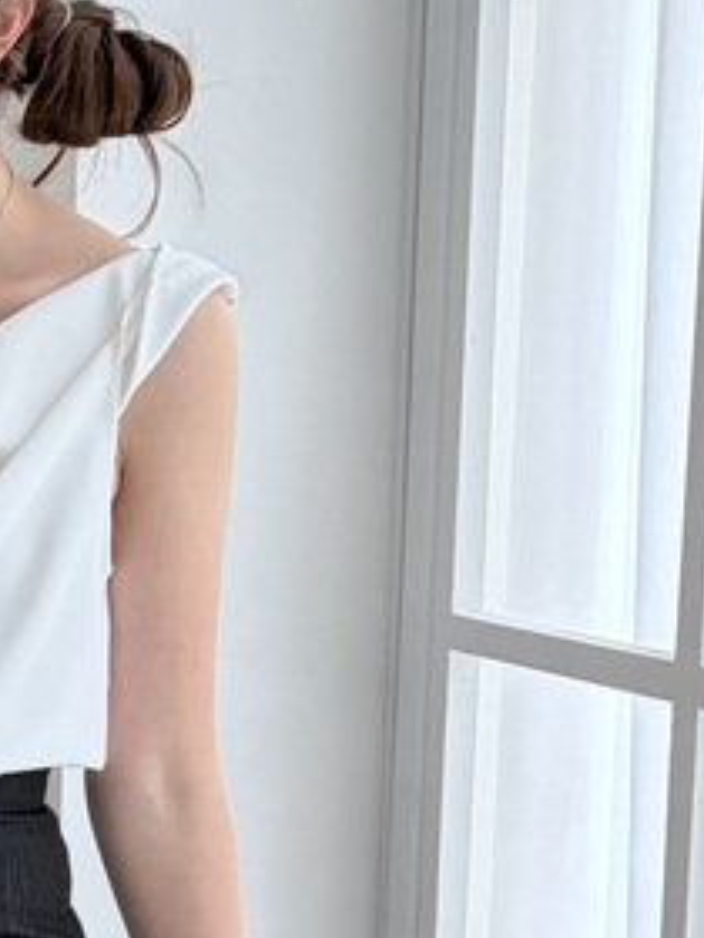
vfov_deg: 20.4
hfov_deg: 14.3
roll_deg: +0.8
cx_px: -516
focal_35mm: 93
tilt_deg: -8.1
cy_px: 951
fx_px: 2522
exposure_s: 1/120
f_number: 1.6
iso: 100
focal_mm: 5.96
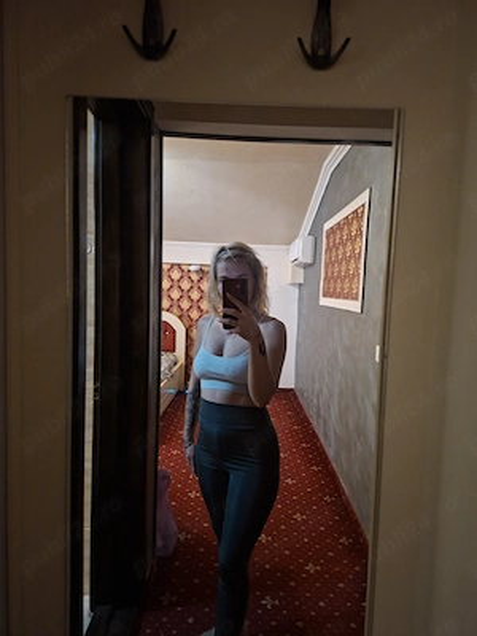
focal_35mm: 23
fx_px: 423
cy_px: 318
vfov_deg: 73.9
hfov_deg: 58.9
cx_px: 238
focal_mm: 5.54
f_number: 1.8
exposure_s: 1/20
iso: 1000
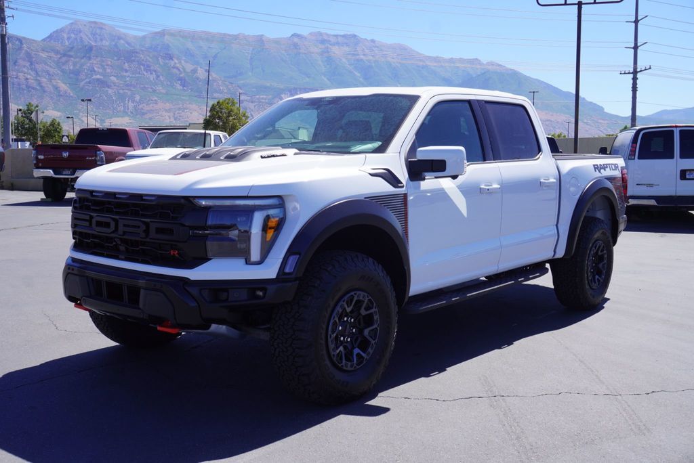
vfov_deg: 35.5
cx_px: 347
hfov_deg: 51.3
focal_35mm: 38
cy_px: 232
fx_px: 723
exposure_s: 1/125
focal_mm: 25
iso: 100
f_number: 9
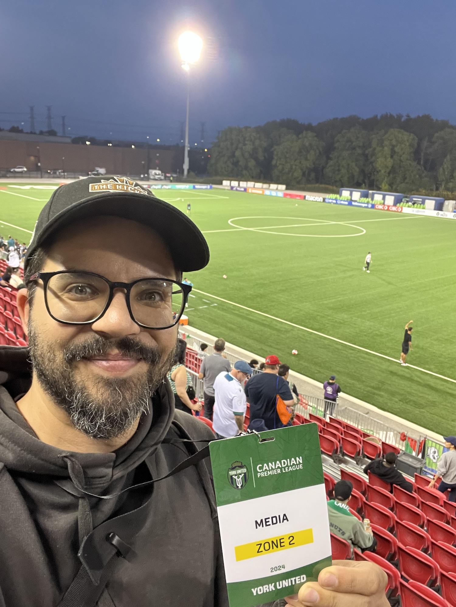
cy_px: 304
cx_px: 228
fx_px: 527
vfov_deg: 60.0
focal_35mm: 30
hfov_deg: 46.8
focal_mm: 2.71
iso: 320
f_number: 2.2
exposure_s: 1/60
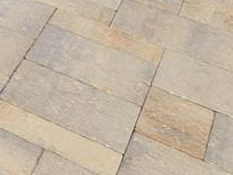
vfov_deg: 11.1
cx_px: -560
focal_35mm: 102
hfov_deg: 9.9
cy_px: -297
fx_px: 687
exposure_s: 1/1437
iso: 50
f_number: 2.2
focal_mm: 2.2
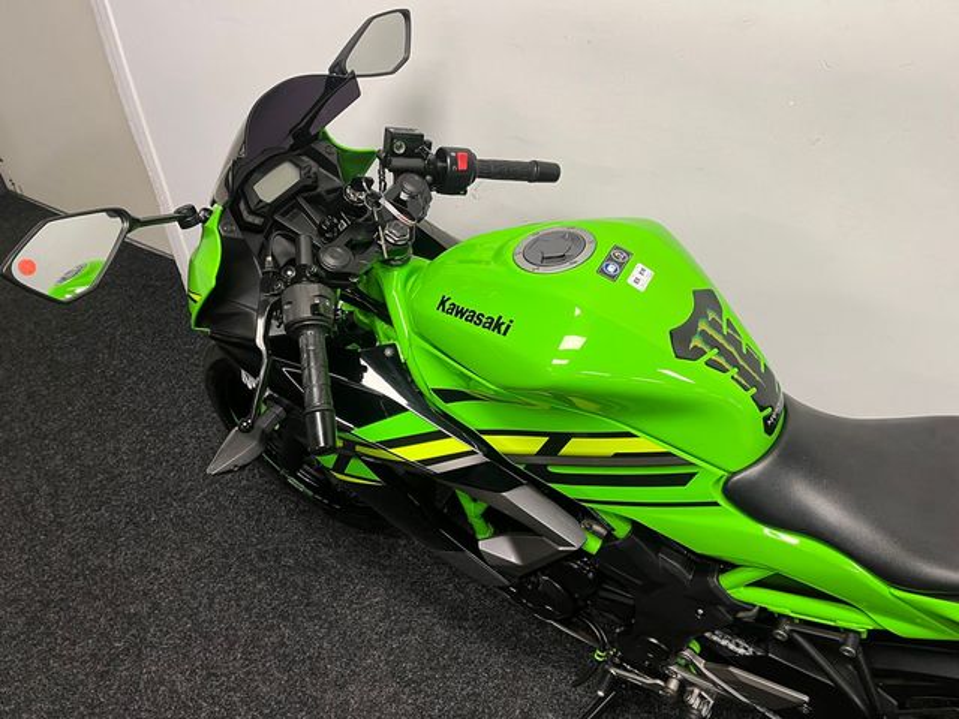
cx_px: 480
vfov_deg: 53.1
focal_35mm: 26
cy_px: 360
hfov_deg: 67.3
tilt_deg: -40.6
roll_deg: +1.0
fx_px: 720
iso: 100
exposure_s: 1/50
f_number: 1.6
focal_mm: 5.1
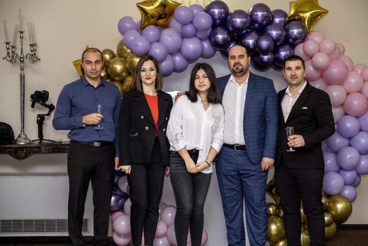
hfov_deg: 24.5
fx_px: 849
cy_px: 123
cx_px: 184
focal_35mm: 83
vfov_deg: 16.5
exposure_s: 1/125
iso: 1250
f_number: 2.8
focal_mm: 55
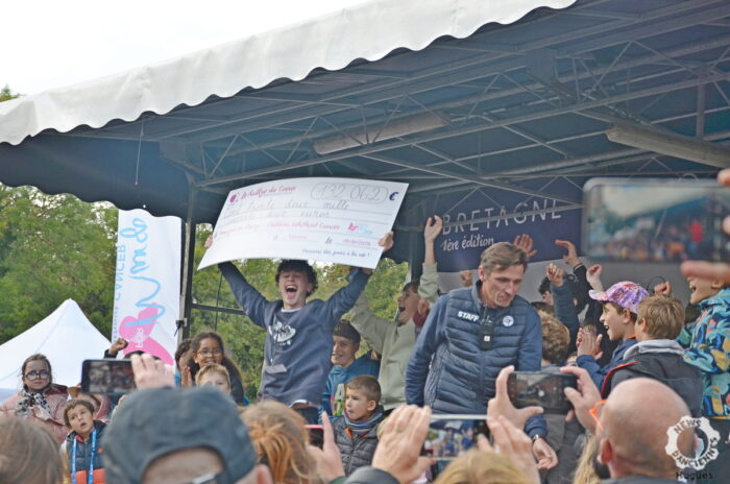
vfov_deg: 16.2
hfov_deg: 24.2
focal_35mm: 84
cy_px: 242
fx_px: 1700
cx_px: 365
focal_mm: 56
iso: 200
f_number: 6.3
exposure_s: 1/160
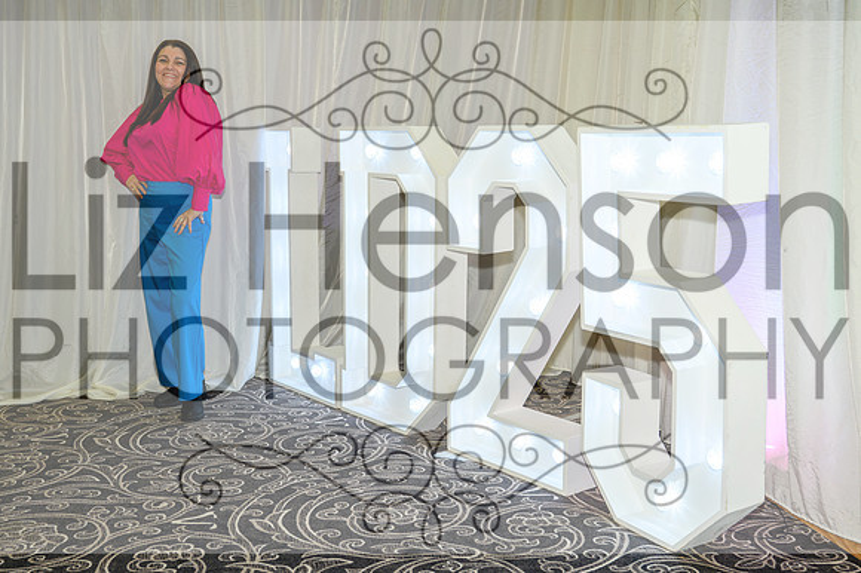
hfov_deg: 48.4
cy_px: 293
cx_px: 446
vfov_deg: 33.3
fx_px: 958
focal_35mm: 40
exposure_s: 1/160
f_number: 4
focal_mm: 34
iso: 1250
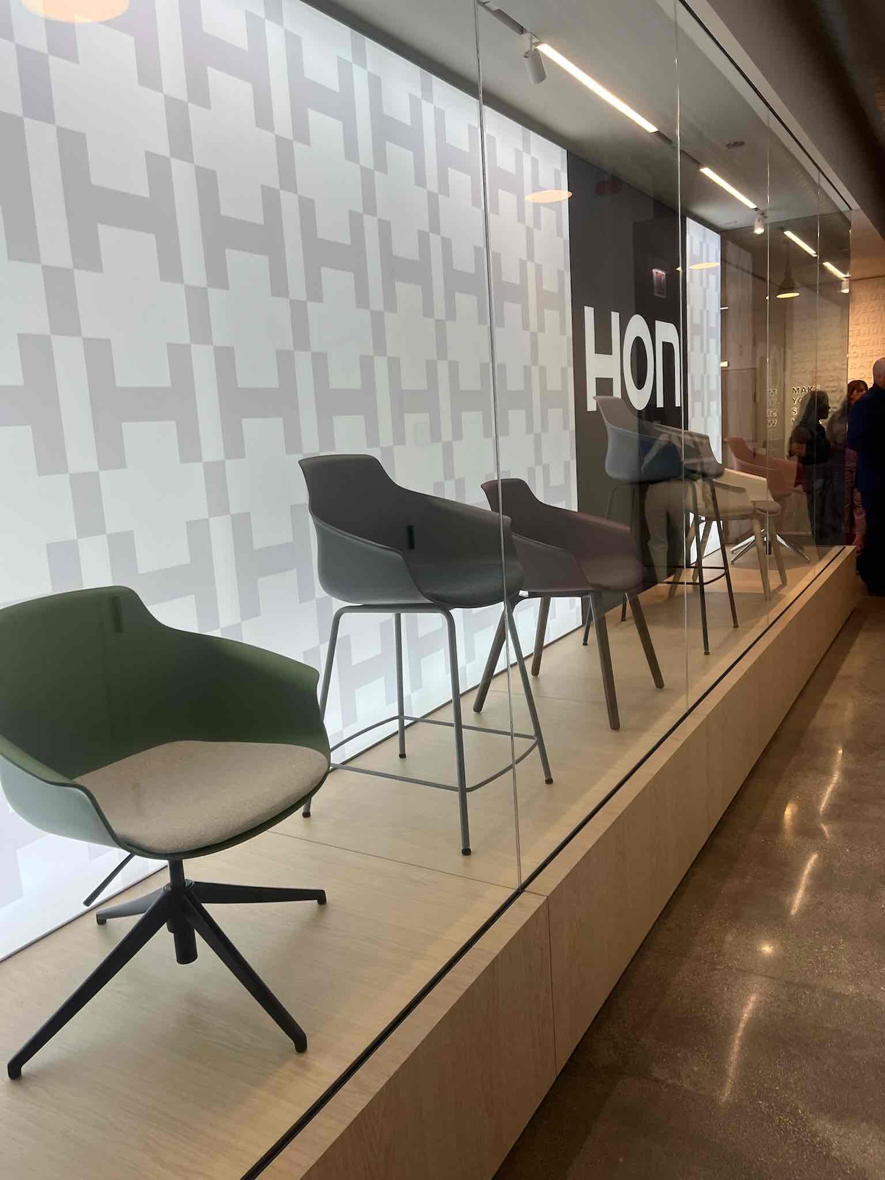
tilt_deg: -8.6
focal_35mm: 26
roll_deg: +3.8
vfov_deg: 67.3
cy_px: 590
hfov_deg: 53.1
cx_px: 442
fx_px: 886
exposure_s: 1/121
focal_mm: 5.1
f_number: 1.6
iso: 32
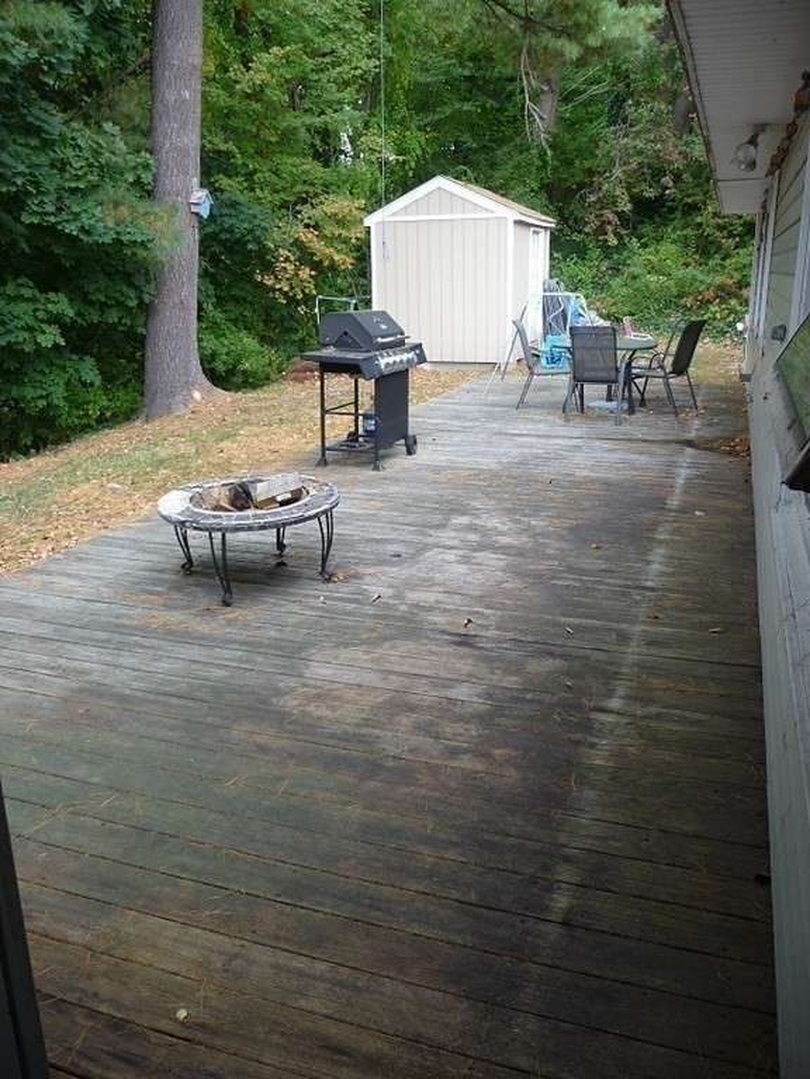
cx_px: 405
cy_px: 540
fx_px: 874
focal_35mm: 28
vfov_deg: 63.4
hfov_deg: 49.7
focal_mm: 4.7
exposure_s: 1/80
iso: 100
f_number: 3.3
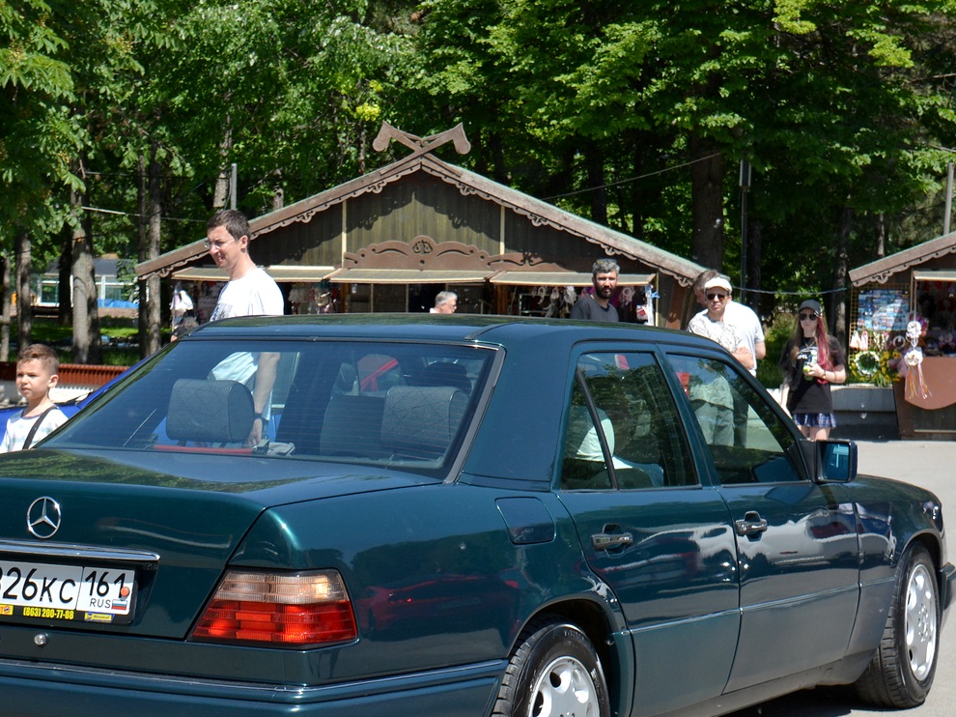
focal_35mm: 83
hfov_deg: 23.5
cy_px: 438
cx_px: 402
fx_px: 2292
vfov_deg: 17.7
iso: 400
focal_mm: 38
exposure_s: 1/1600
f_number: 5.6
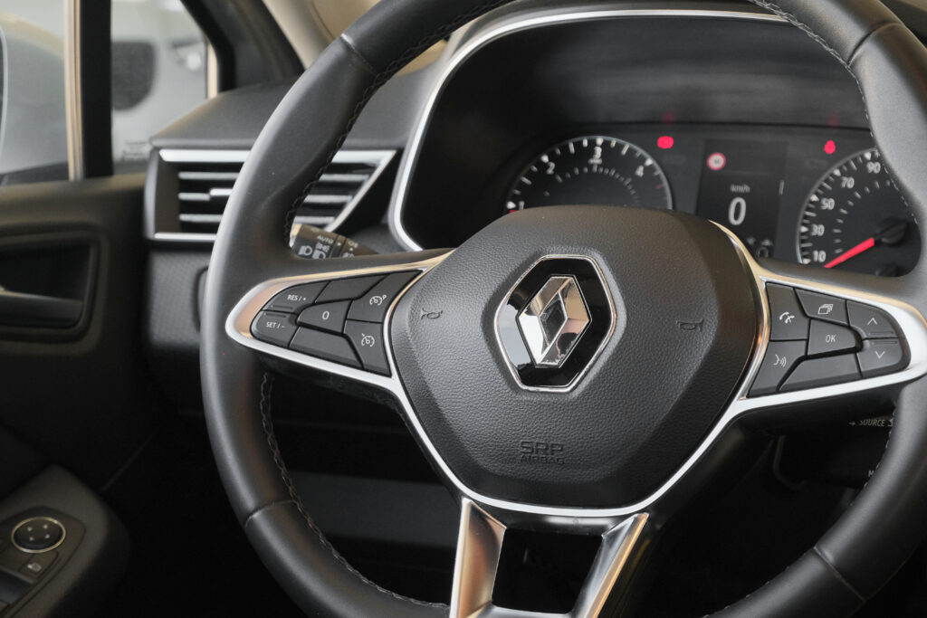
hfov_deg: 29.7
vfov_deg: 20.0
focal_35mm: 68
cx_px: 464
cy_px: 309
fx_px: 1751
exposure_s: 1/100
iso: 2000
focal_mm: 45
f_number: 6.4
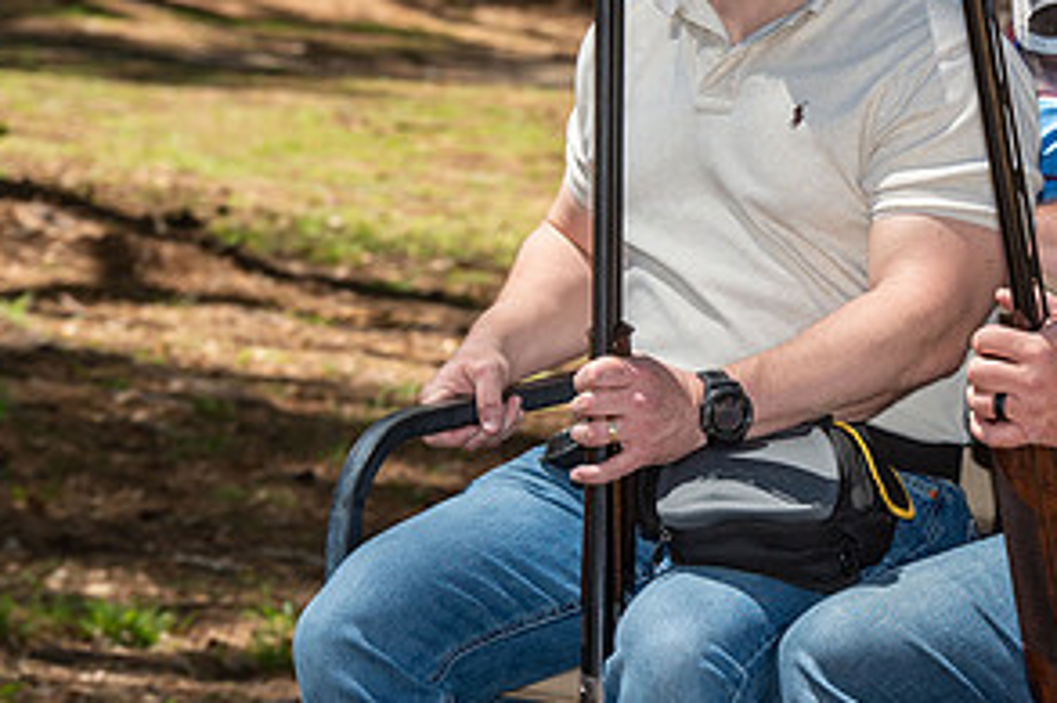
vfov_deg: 5.3
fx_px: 7541
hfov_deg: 8.0
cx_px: 1021
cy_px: 195
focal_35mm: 257
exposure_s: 1/250
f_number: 10
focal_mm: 130
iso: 250
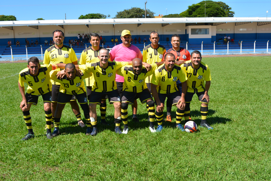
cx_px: 136
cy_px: 90
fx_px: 294
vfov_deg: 34.3
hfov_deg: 49.5
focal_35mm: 39
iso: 110
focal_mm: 26
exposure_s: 1/250
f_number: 8
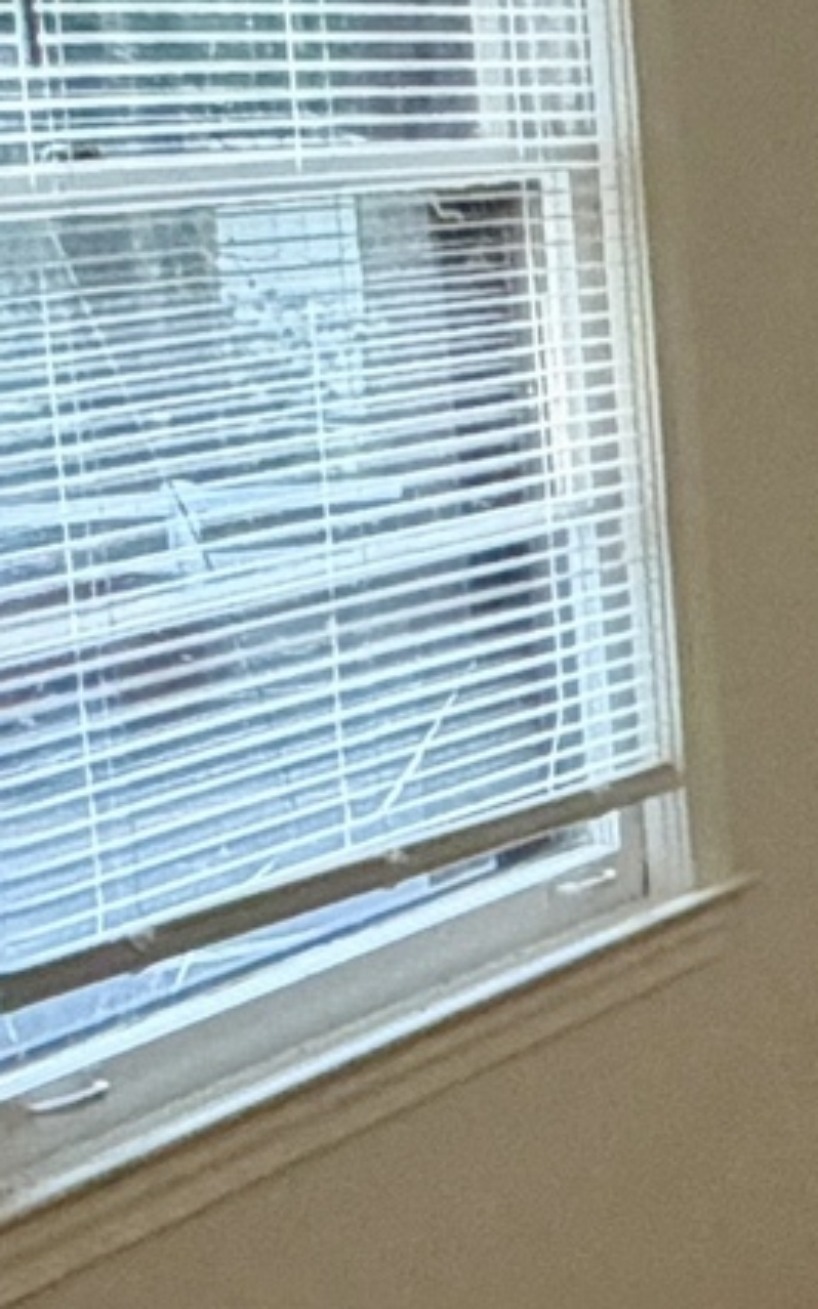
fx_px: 3819
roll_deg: -0.3
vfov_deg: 19.4
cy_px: 522
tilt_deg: -8.2
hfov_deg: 9.0
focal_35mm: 107
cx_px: 2731
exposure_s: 1/60
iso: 320
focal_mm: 2.22
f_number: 2.2
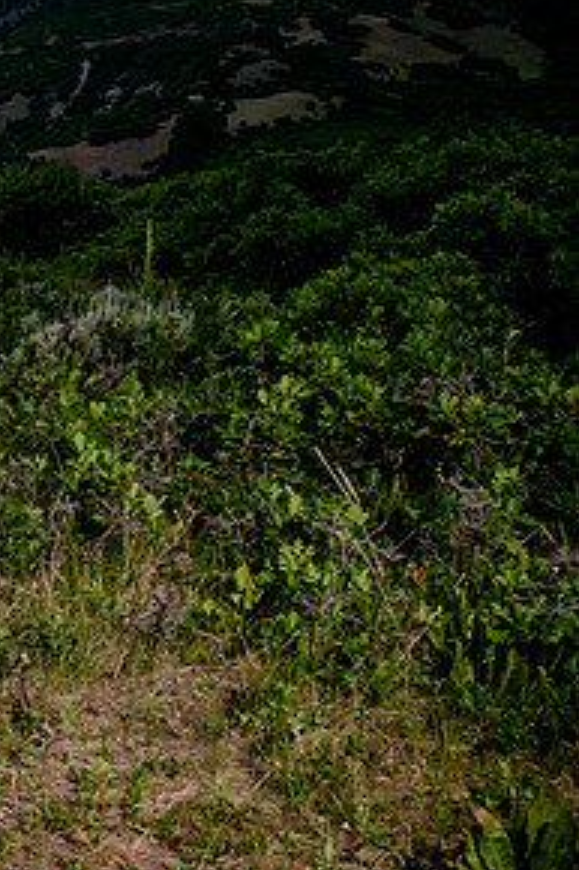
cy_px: 339
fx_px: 1159
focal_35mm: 48
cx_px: -288
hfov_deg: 22.8
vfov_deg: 40.9
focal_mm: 24
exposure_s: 1/250
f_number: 5
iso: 1250
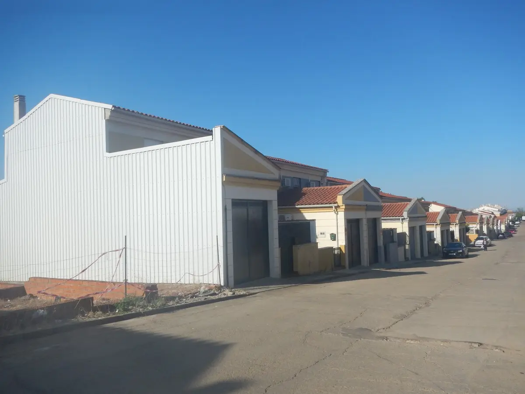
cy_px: 197
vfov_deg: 49.7
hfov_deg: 63.4
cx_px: 262
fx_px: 425
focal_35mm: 28
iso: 125
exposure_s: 1/400
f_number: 7.8
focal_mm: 5
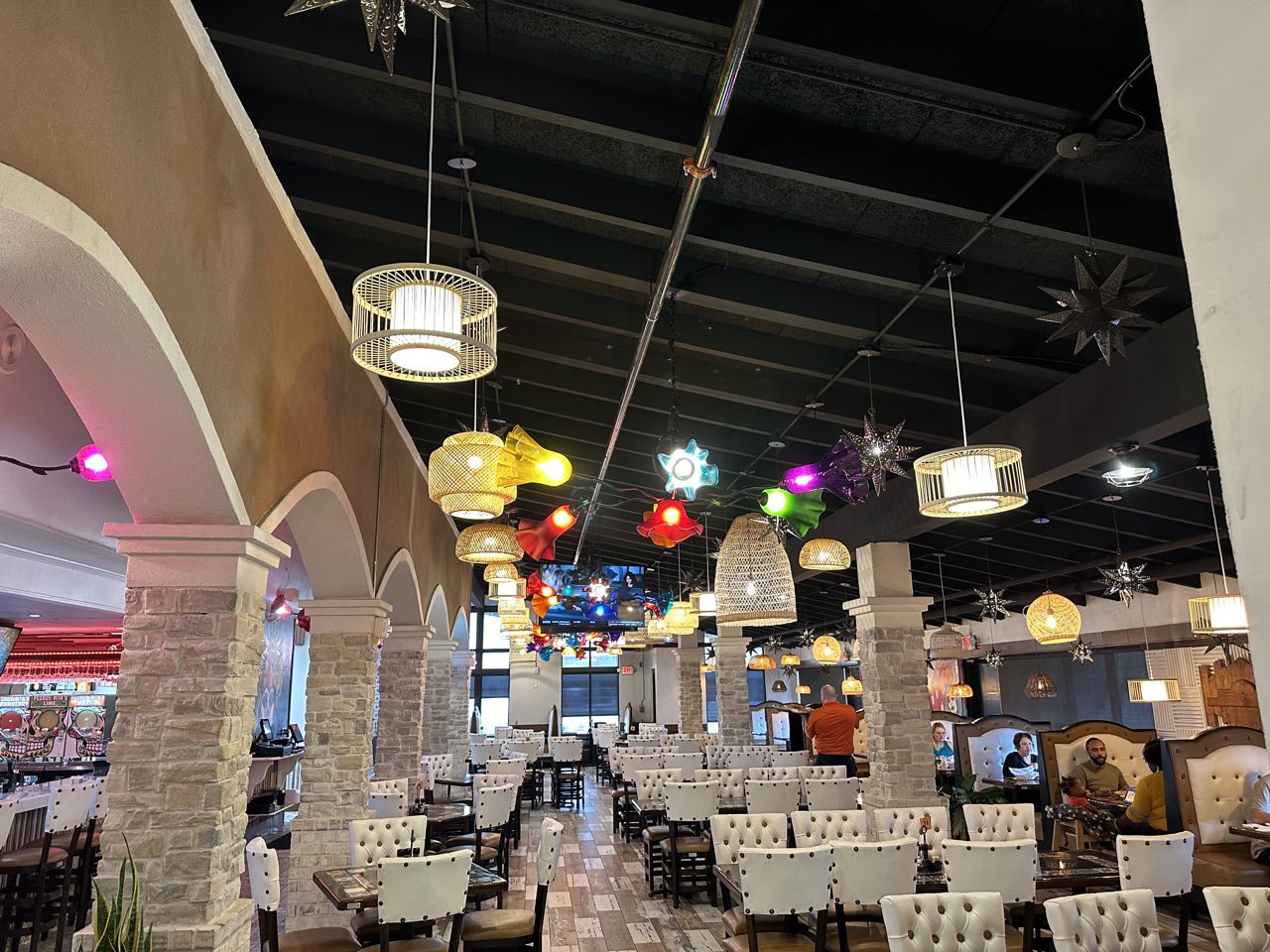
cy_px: 476
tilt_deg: +13.2
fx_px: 881
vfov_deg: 56.8
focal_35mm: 24
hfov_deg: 71.6
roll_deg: +0.4
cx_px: 635
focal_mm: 6.86
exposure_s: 1/60
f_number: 1.78
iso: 320
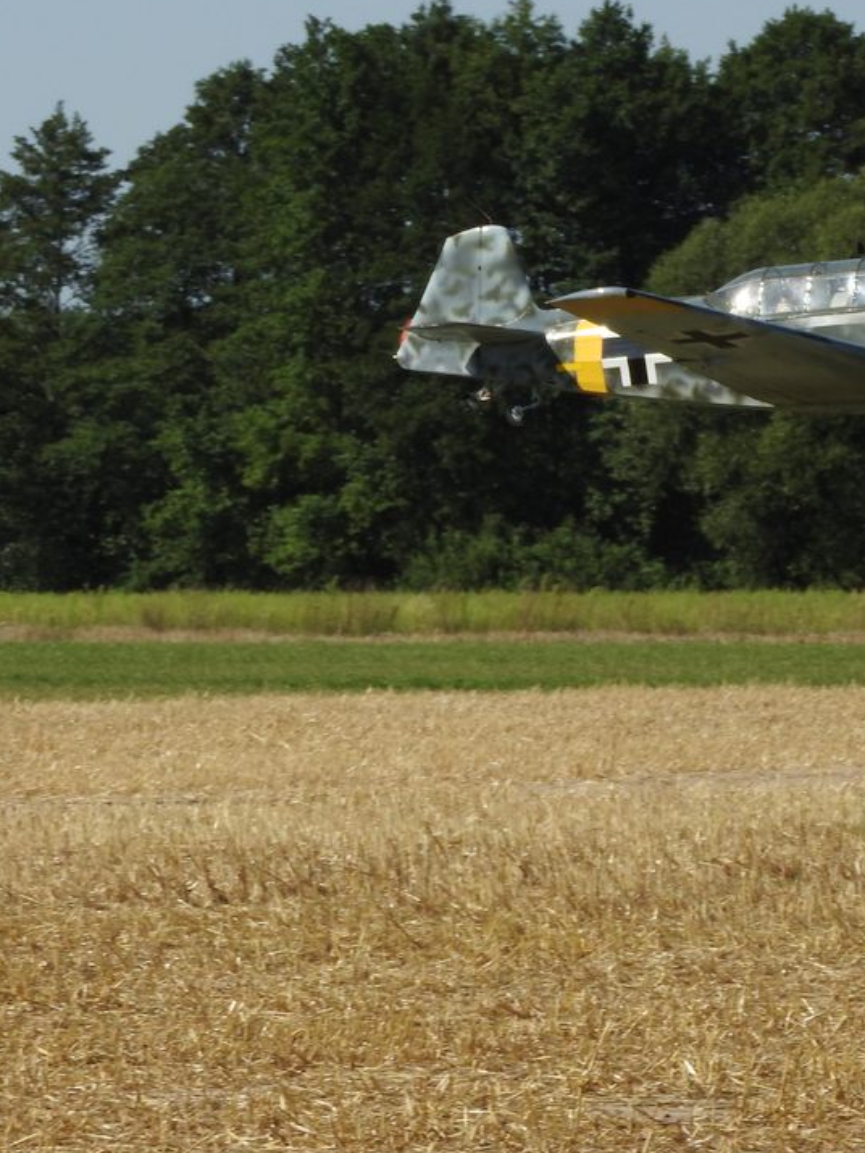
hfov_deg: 4.4
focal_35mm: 336
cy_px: 497
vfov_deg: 5.9
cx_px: 591
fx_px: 11188
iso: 100
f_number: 5.3
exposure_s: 1/800
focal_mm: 35.8
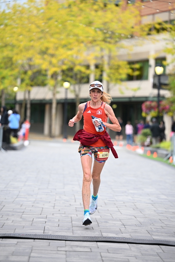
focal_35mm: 140
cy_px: 131
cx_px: 88
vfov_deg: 14.6
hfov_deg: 9.8
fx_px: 1020
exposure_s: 1/2000
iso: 1000
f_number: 2.8
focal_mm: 140
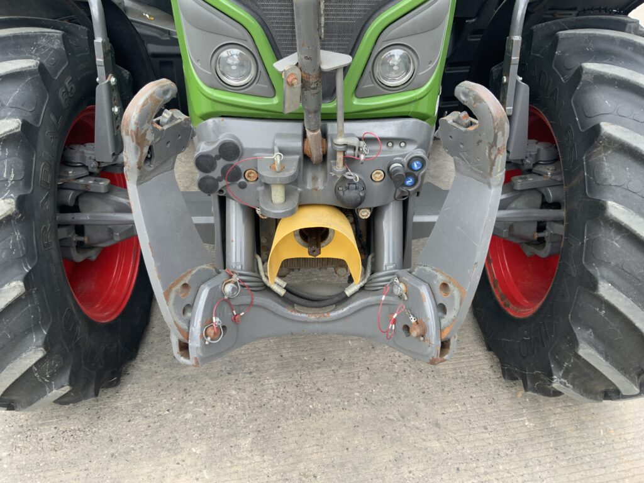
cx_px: 322
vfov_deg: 48.2
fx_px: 540
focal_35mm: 29
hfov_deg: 61.7
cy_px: 242
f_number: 1.8
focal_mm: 3
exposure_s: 1/122
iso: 20
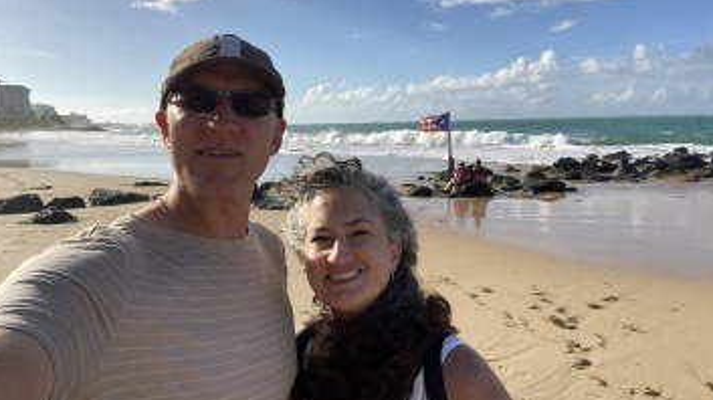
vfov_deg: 43.8
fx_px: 491
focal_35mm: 26
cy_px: 141
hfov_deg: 71.9
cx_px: 360
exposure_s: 1/711
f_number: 2.2
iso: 25
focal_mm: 2.71
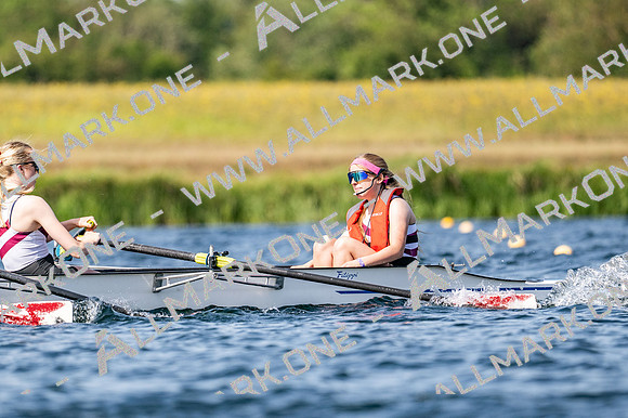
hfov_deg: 3.4
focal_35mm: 600
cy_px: 209
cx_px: 314
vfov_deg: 2.3
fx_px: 10460
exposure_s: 1/2500
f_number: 4.5
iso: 200
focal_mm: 400
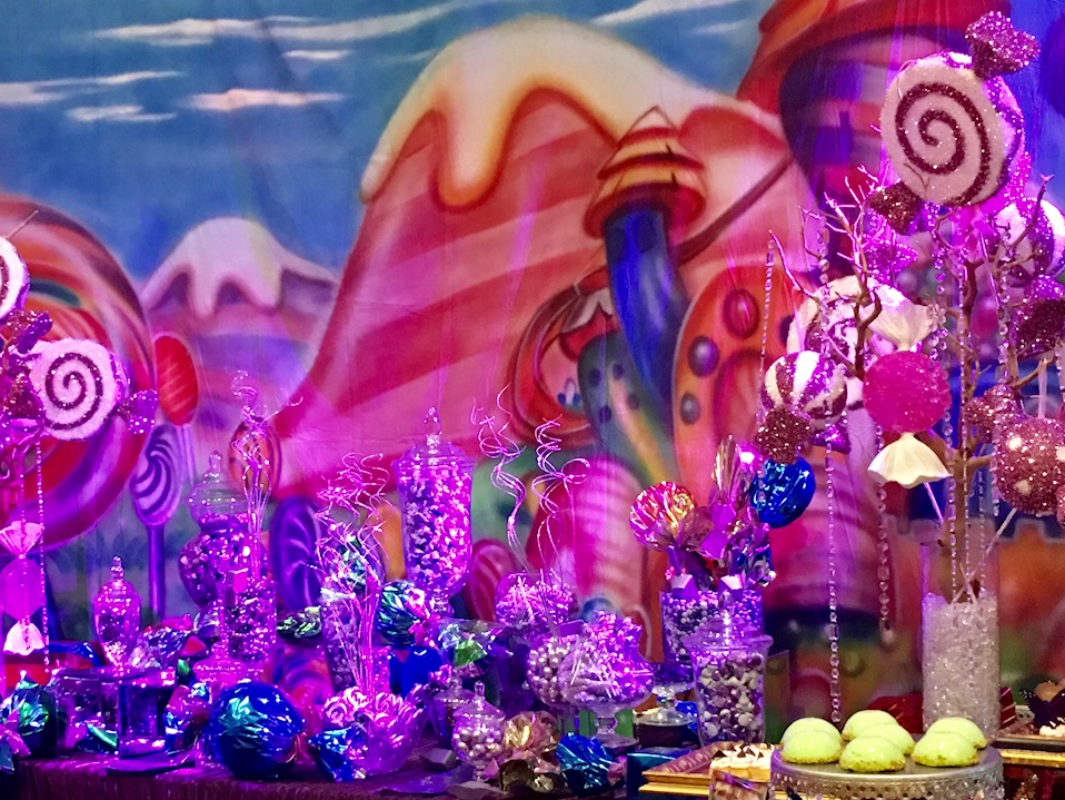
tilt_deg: -2.5
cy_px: 500
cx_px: 387
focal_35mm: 62
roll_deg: +1.2
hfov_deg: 31.0
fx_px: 1908
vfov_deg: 23.6
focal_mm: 4.15
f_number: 2.2
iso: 50
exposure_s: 1/4
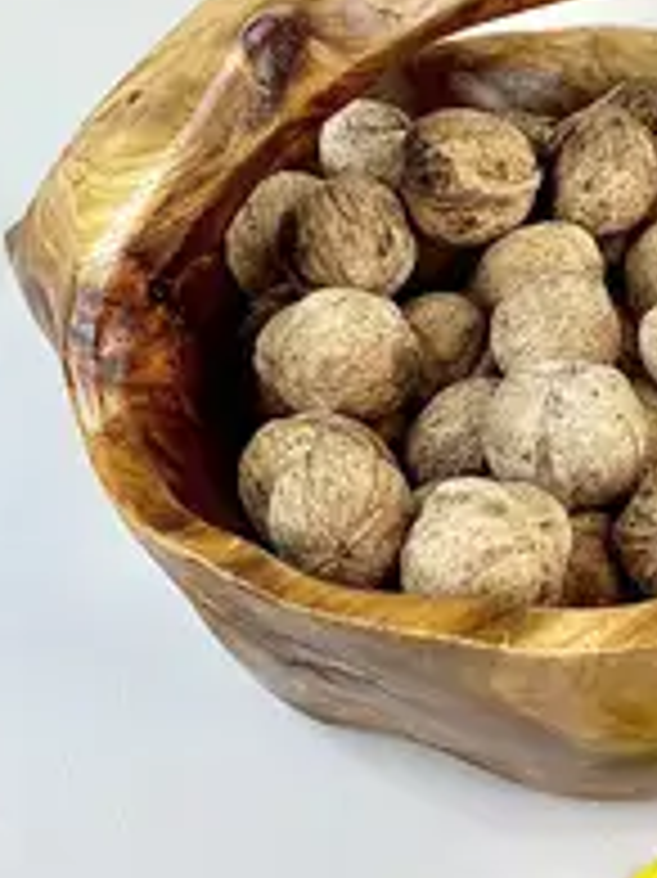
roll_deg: -0.4
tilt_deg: -28.3
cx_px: 652
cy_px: 324
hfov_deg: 22.1
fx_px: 1621
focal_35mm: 64
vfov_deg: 30.1
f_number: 1.8
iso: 32
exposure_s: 1/307
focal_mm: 4.25
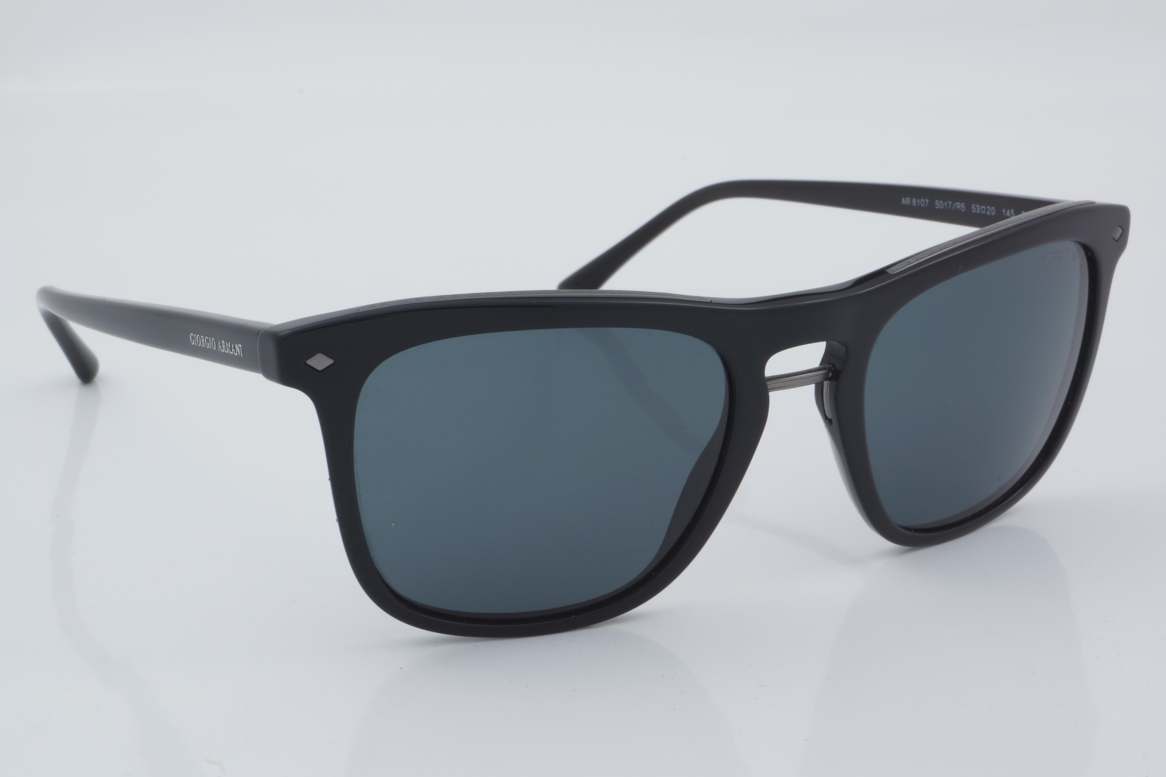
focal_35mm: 75
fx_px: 2429
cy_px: 388
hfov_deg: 27.0
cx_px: 583
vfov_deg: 18.2
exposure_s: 1/4
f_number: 32
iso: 100
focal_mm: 50
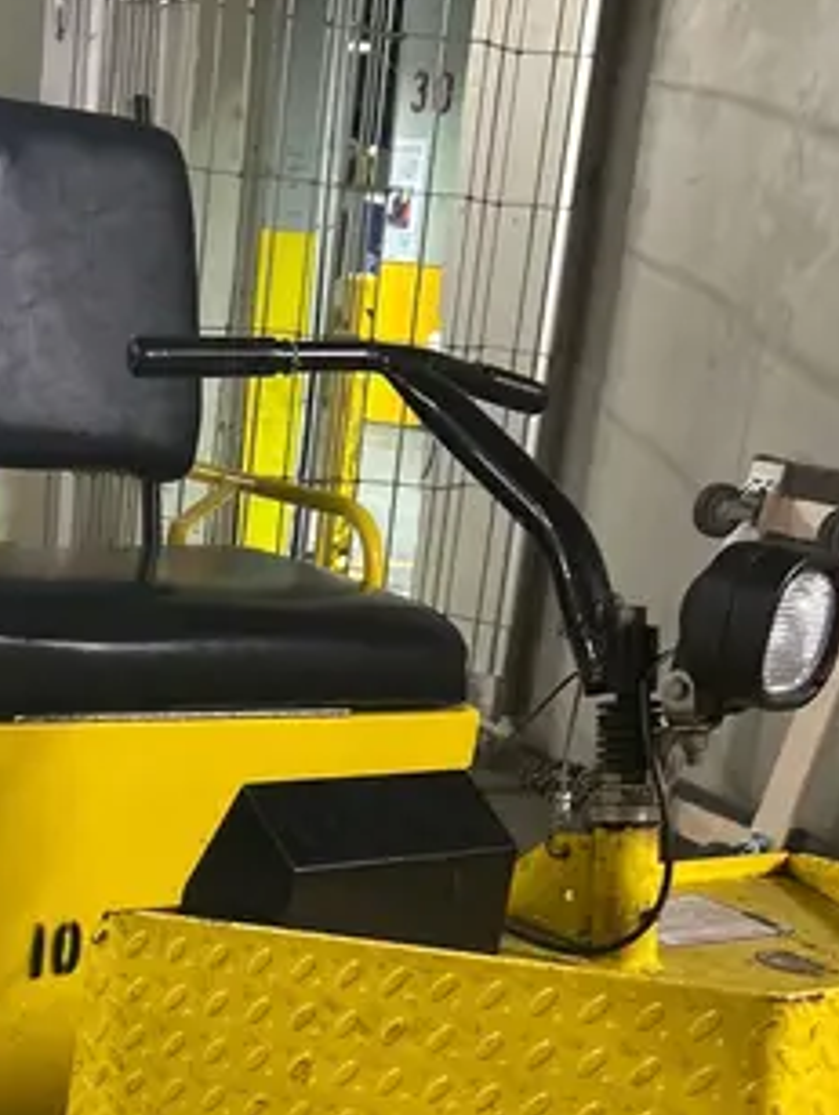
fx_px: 1999
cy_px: 1026
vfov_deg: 29.7
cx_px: 225
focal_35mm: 62
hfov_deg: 23.5
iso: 400
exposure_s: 1/60
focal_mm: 5.7
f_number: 1.5
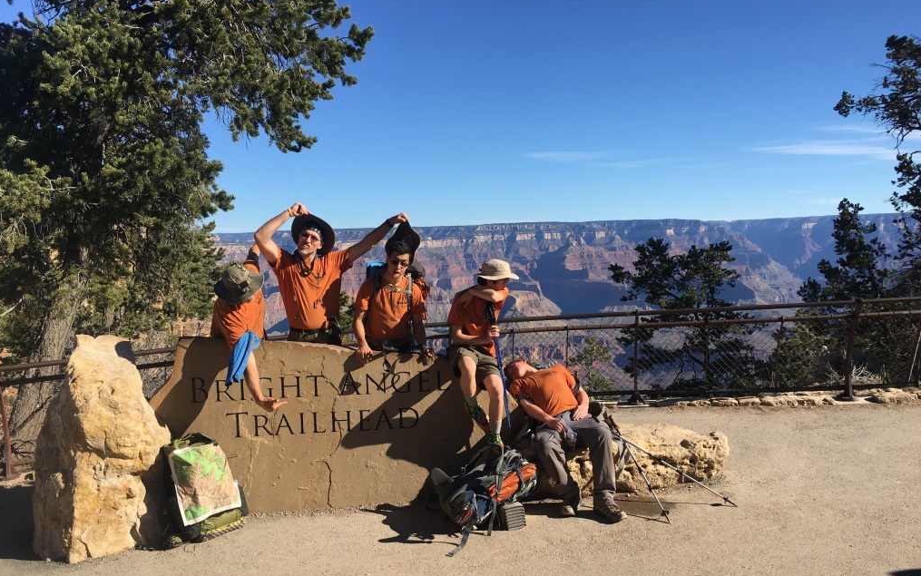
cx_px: 462
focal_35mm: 31
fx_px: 778
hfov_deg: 61.2
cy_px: 313
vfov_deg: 40.6
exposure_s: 1/1374
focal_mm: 4.15
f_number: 2.2
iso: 25
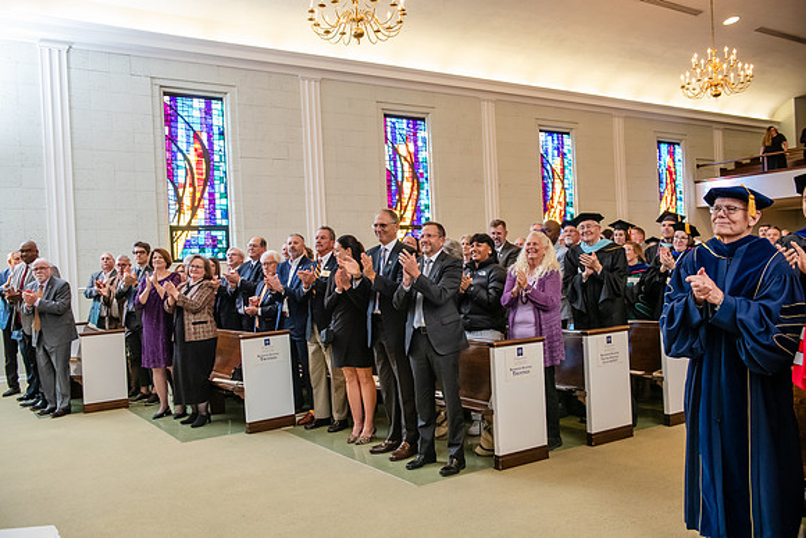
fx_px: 717
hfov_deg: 58.7
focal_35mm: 32
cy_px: 269
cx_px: 403
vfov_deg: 41.1
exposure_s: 1/160
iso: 2500
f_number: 4
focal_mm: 32
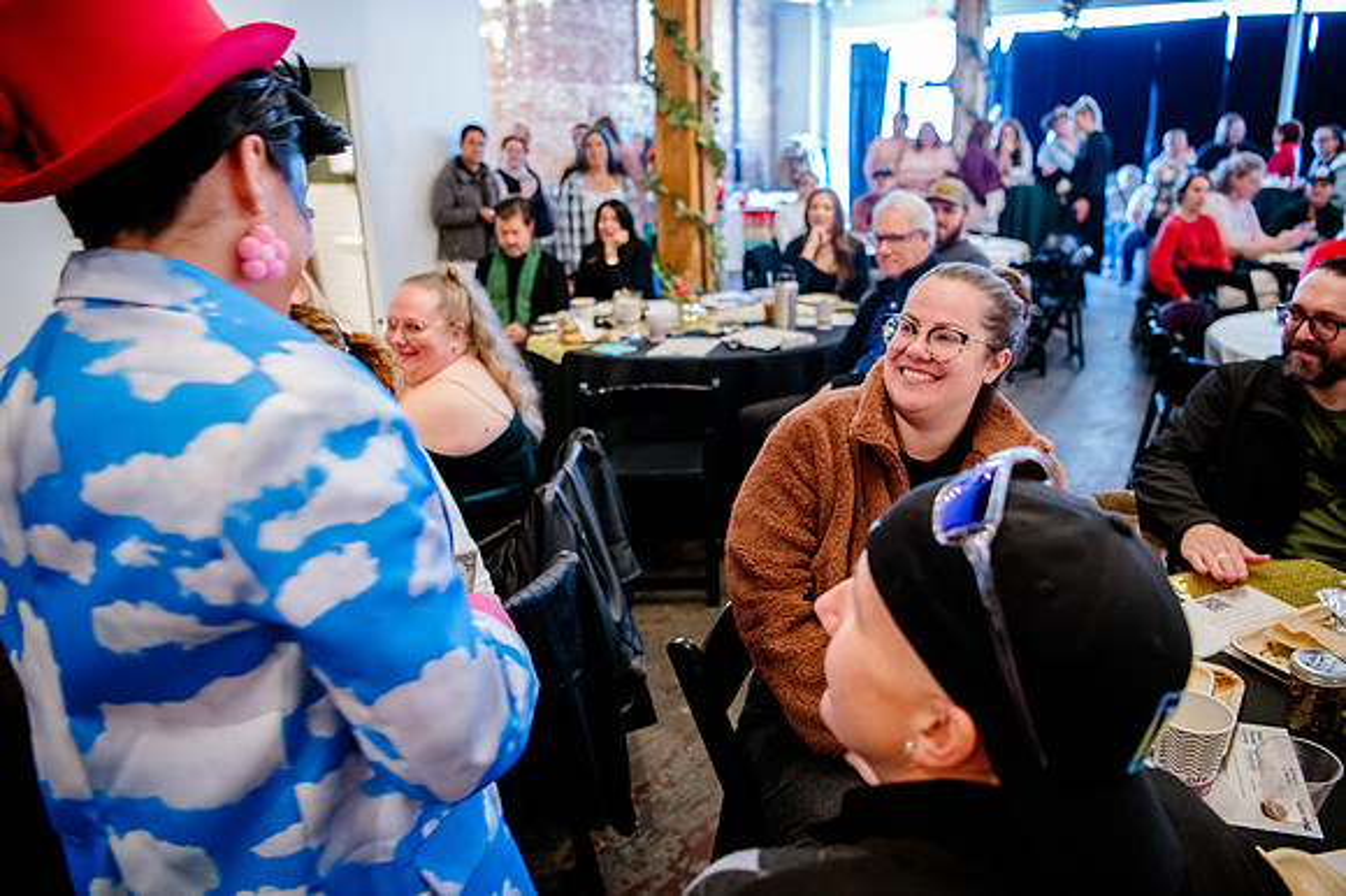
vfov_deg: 52.7
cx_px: 672
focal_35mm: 24
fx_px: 904
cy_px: 448
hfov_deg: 73.3
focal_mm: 24
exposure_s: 1/80
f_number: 2.8
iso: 6400
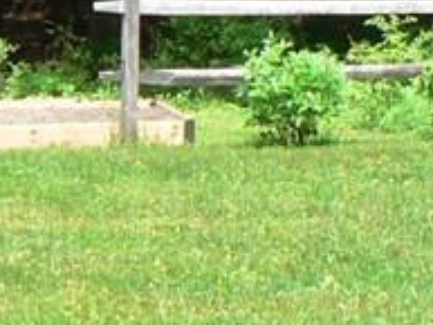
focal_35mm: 191
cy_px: 199
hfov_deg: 10.2
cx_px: -45
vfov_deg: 7.8
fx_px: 2391
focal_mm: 6
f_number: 4
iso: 80
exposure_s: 1/160
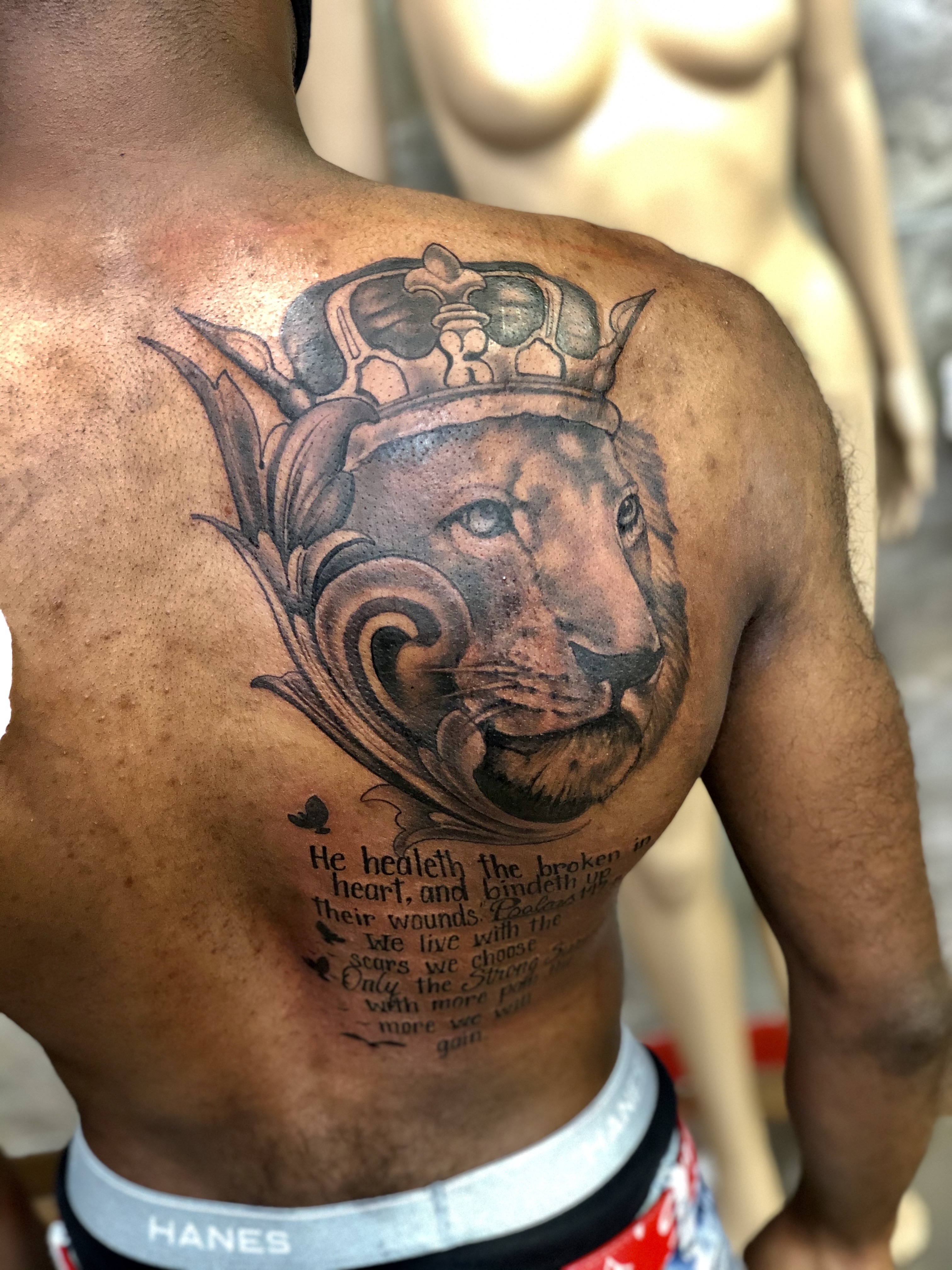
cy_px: 635
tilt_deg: -30.5
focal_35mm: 52
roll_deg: +12.5
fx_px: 1907
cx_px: 476
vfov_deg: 36.8
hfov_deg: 28.0
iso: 160
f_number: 2.4
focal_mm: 6
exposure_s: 1/15
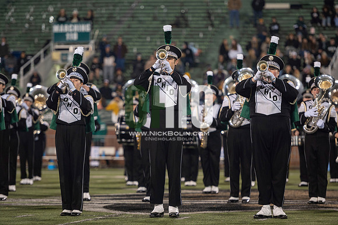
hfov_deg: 11.4
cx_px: 169
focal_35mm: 180
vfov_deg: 7.6
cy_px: 112
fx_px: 1689
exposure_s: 1/500
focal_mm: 180
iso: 1000
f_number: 2.8
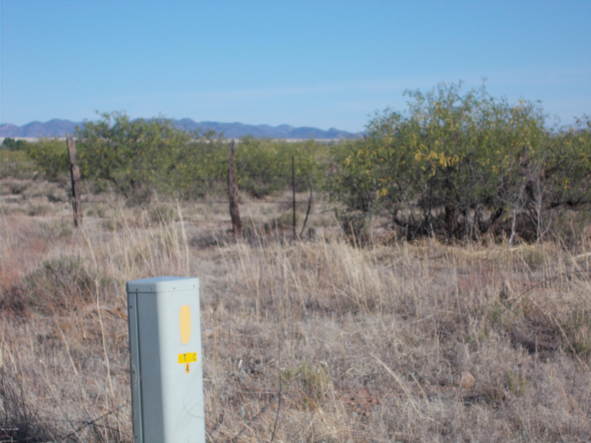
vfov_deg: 17.2
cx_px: 296
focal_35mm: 86
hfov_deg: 22.8
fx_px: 1468
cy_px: 222
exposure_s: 1/400
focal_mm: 15.4
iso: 80
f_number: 6.3
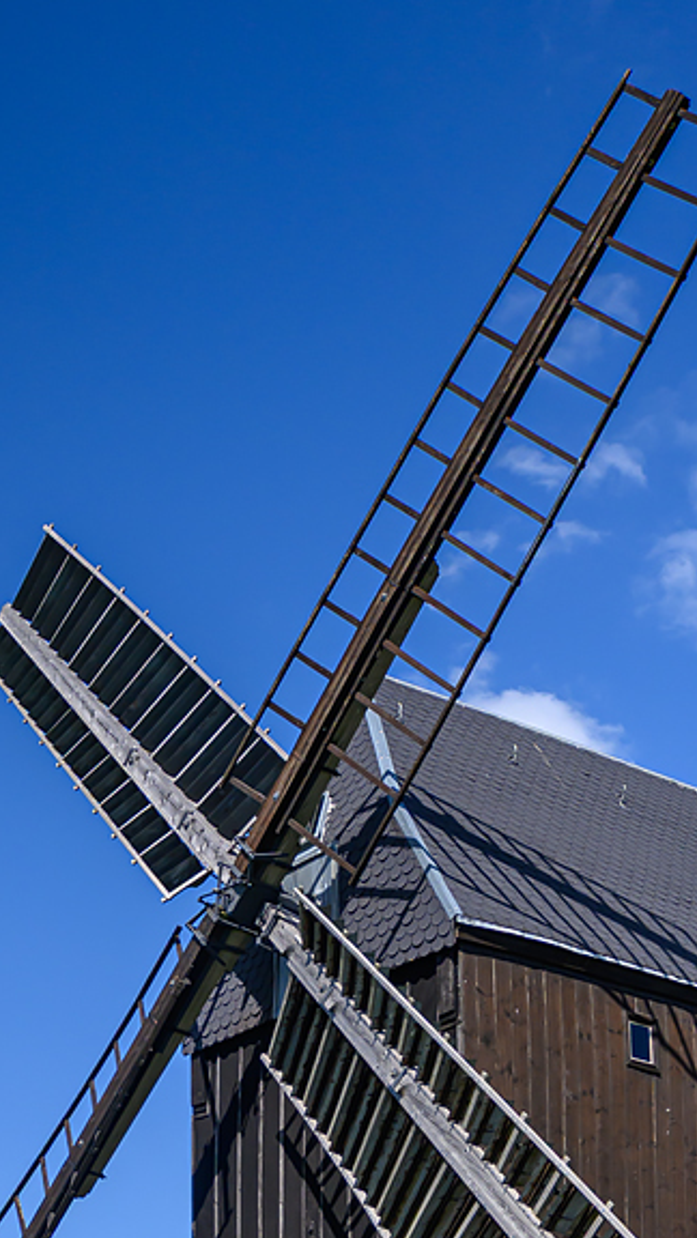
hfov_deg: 20.0
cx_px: 319
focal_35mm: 60
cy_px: 1025
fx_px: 1971
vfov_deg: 33.7
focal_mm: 22
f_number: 4
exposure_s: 1/4000
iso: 200
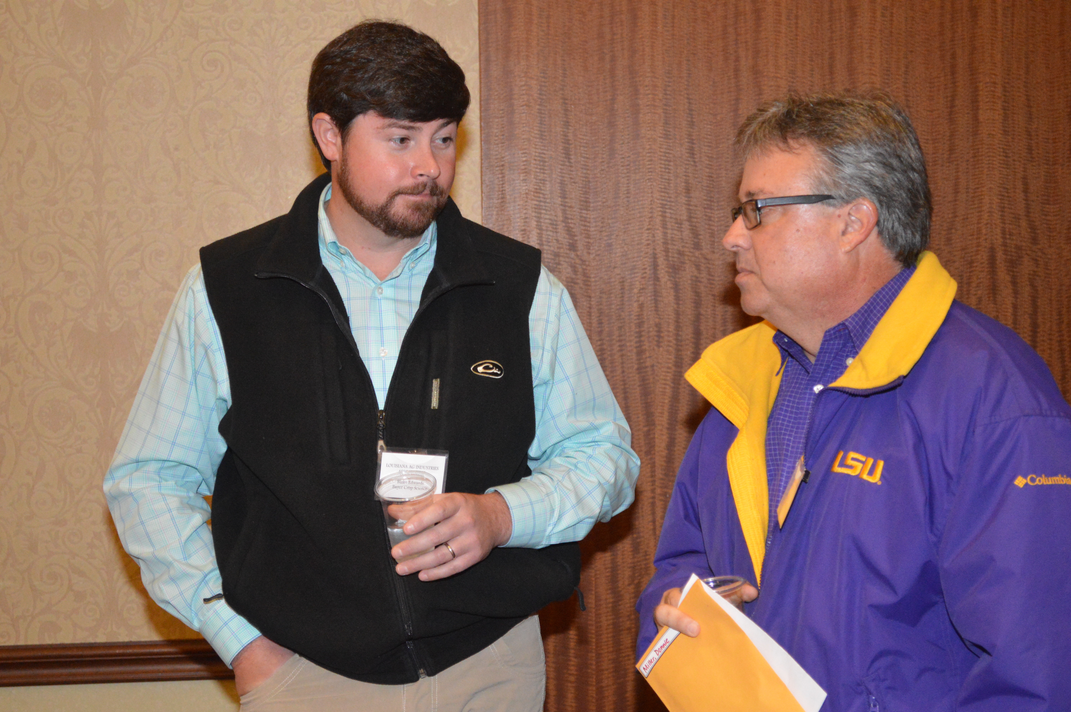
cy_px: 356
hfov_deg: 29.9
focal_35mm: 68
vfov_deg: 20.1
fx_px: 2006
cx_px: 536
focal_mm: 45
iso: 3200
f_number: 5.3
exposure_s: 1/60
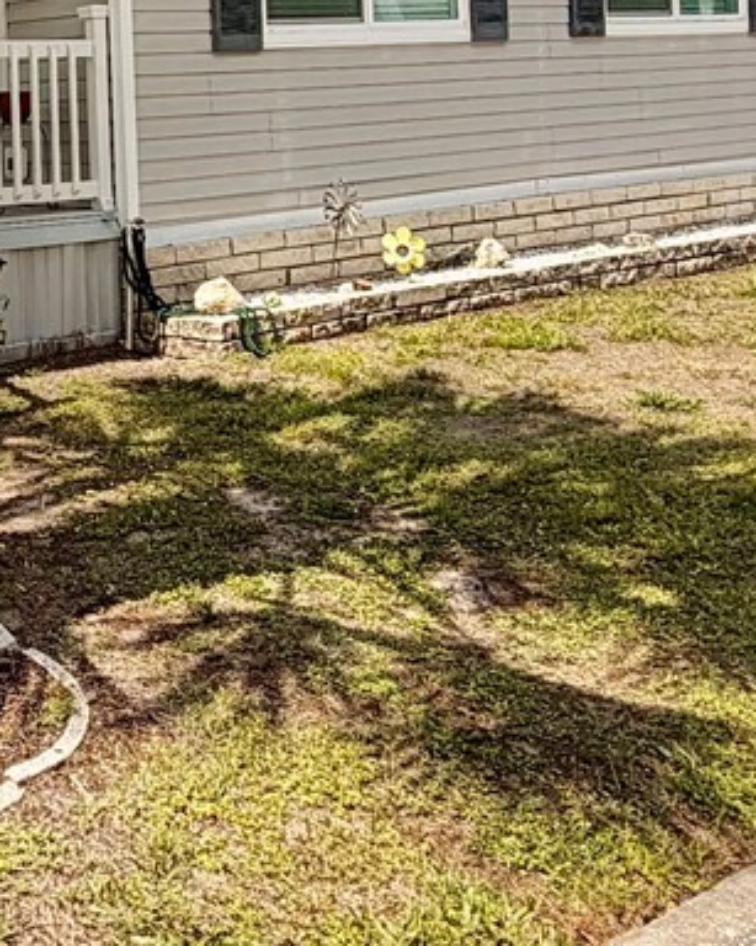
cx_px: -52
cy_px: 140
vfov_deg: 31.8
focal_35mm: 57
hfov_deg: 25.0
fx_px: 1595
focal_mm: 2.22
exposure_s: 1/789
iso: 20
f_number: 2.2
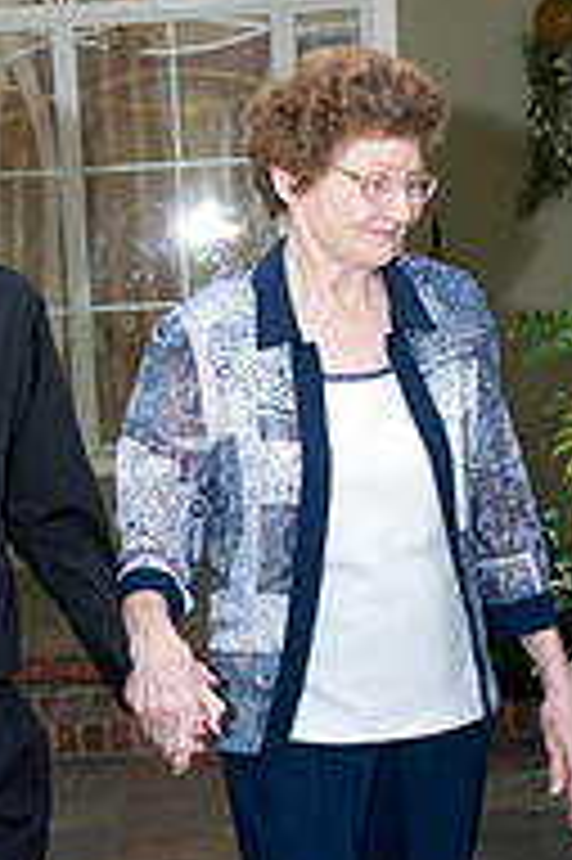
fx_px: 2364
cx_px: 151
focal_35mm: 99
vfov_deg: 20.4
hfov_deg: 13.8
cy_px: 675
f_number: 5
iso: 800
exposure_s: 1/100
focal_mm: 42
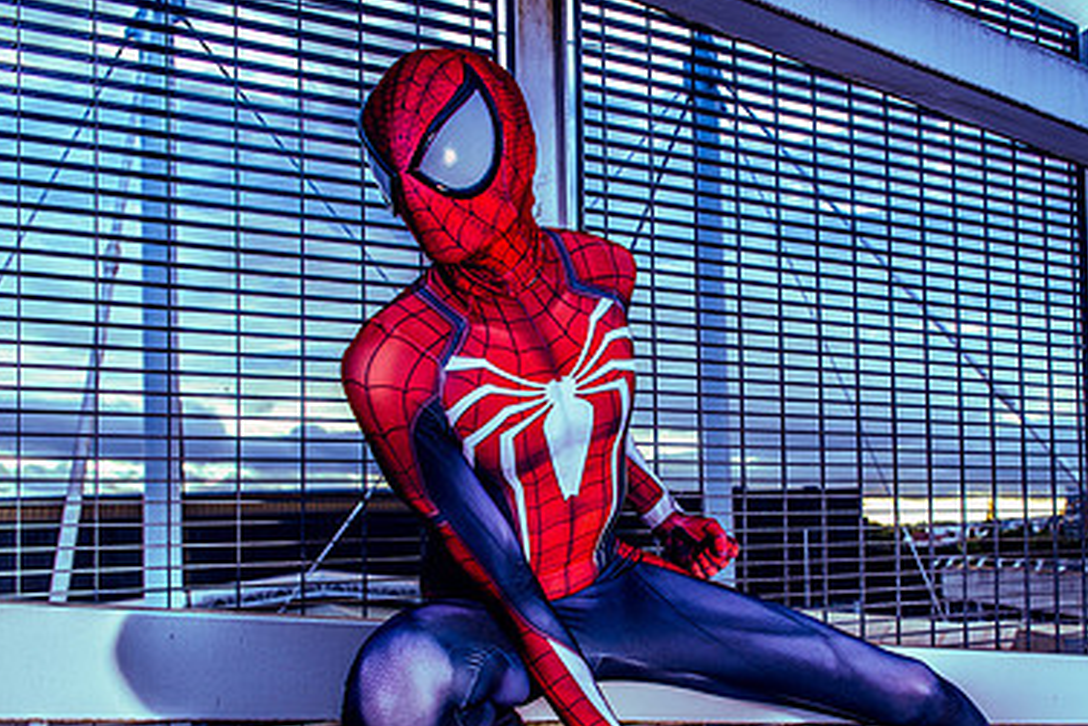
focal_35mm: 37
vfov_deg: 35.6
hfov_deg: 51.5
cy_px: 490
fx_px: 1119
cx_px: 654
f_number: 4
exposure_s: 1/1250
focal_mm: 24
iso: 320
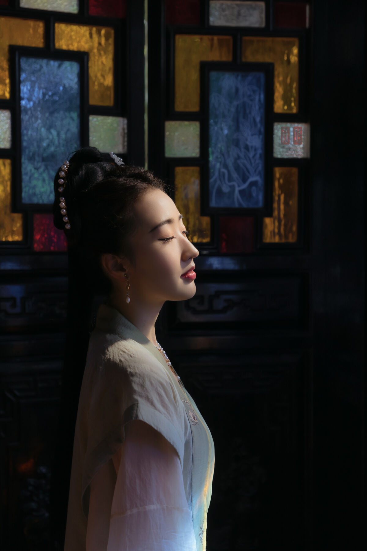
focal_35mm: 56
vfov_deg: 35.6
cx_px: 184
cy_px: 276
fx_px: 856
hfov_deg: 24.2
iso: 200
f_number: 5
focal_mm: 56
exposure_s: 1/125
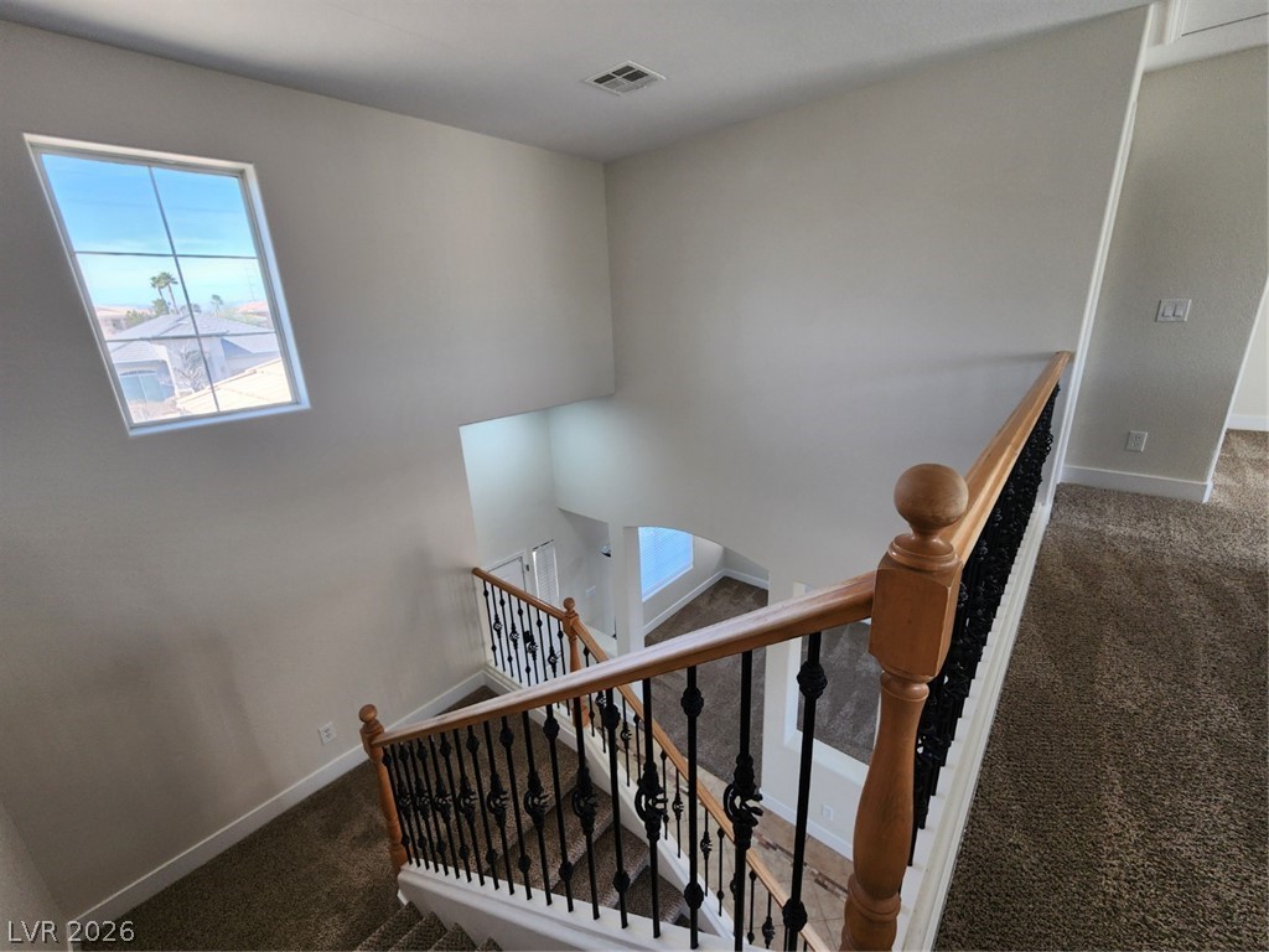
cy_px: 476
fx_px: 477
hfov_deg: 106.2
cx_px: 634
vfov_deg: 89.9
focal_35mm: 13
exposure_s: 1/120
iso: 80
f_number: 2.2
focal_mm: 2.2
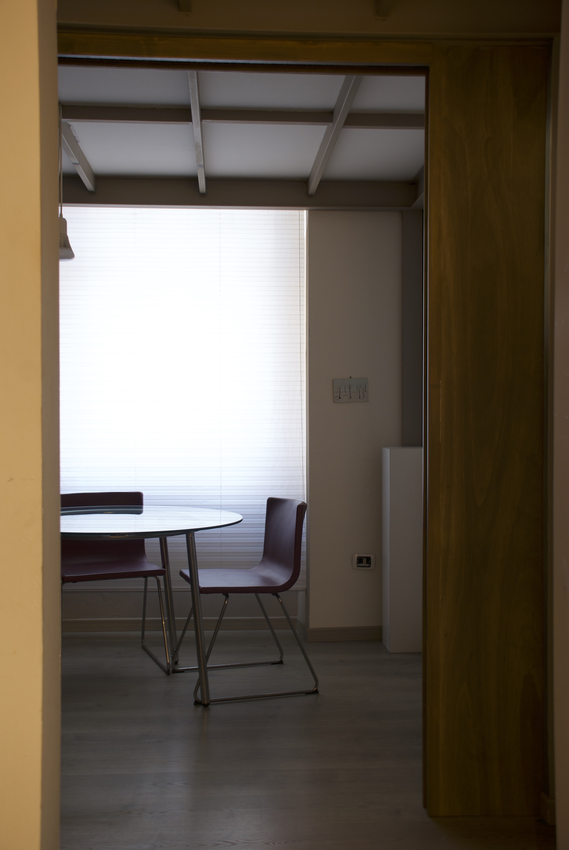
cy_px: 425
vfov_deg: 49.5
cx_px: 284
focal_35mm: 39
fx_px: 922
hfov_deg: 34.3
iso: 100
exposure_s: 1
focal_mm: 26
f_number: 4
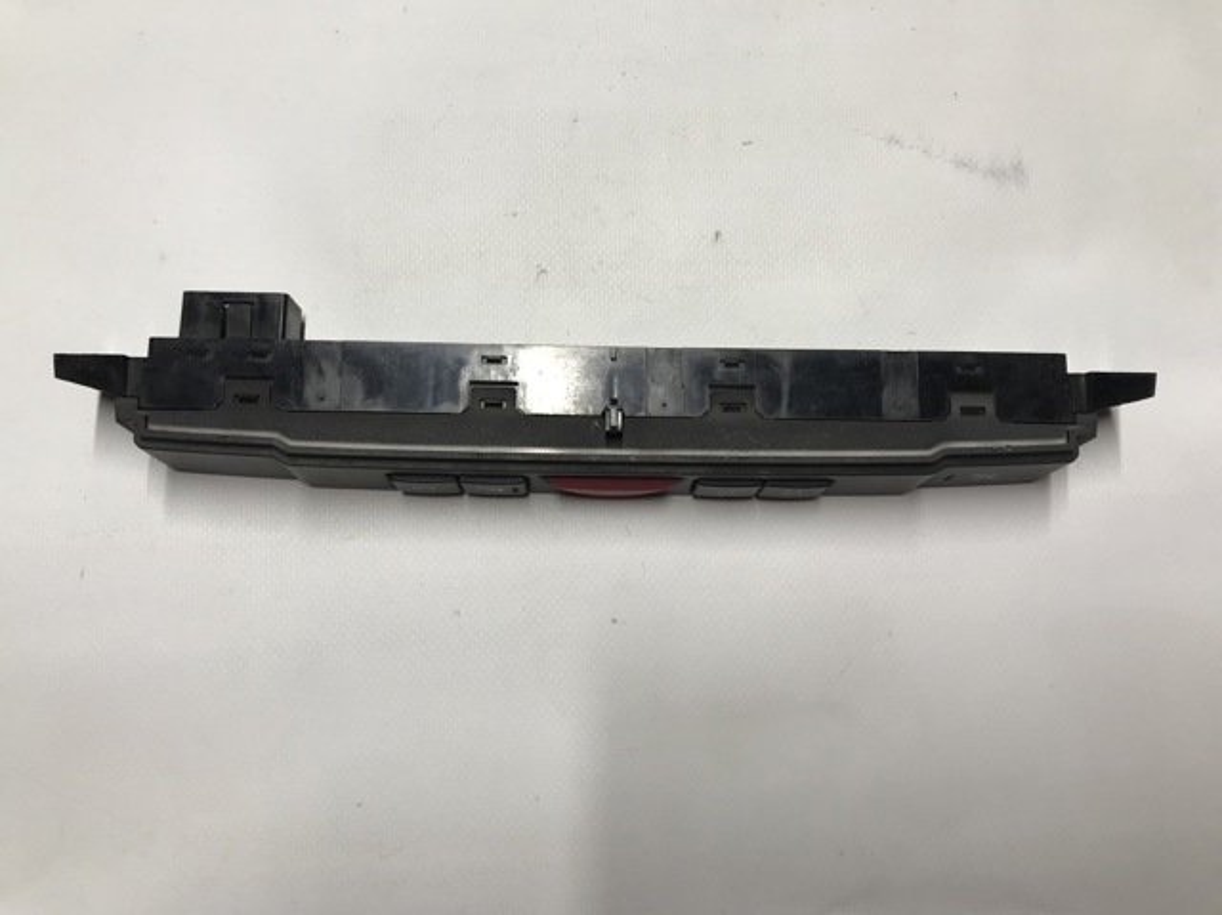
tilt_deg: -84.2
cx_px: 611
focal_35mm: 28
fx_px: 988
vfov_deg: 49.7
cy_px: 458
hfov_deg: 63.5
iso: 32
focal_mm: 3.99
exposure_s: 1/50
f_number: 1.8
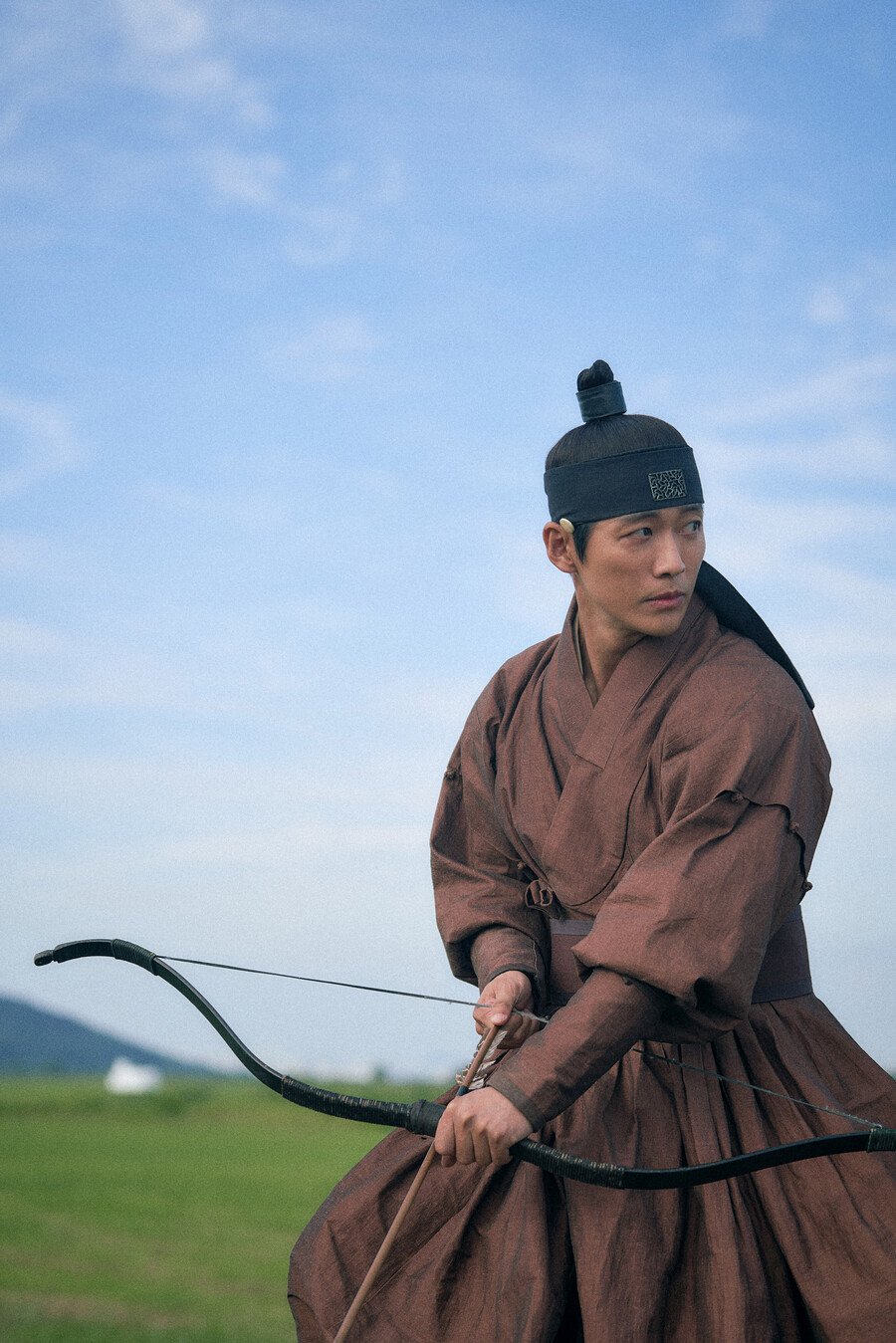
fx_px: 2612
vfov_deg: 28.8
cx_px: 448
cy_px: 672
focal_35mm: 70
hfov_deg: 19.5
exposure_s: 1/2500
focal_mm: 70
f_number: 3.2
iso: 160
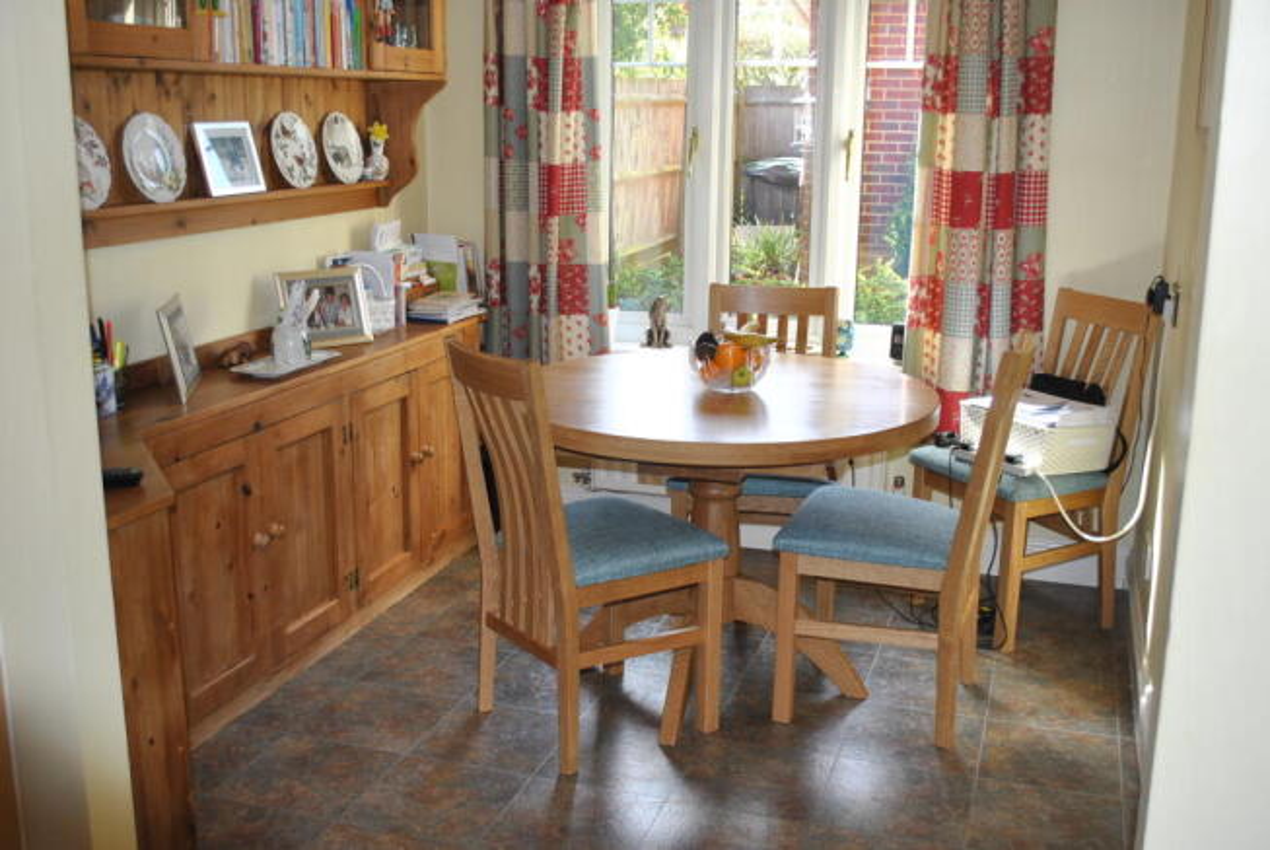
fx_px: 1271
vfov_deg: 37.0
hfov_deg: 53.1
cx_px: 635
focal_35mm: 36
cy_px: 425
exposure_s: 1/60
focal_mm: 24
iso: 200
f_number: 4
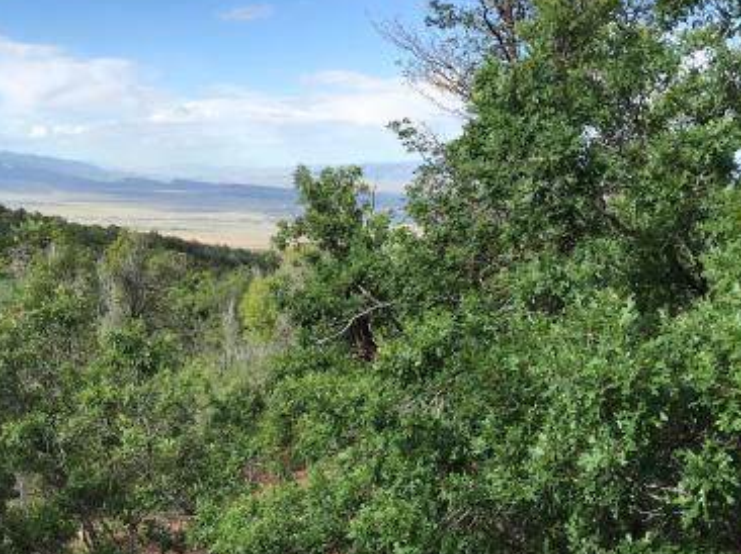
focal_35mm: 49
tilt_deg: -10.3
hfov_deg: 38.9
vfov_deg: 29.3
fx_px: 1048
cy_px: 392
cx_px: 381
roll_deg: -0.9
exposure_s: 1/1244
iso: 20
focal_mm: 3.99
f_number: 1.8
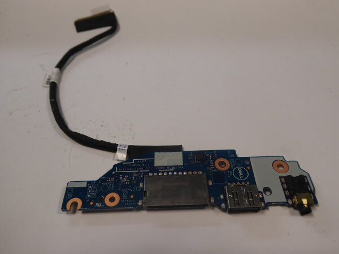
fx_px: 284
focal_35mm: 29
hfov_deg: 61.7
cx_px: 170
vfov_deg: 48.2
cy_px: 127
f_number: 3.5
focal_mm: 5
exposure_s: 1/60
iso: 160
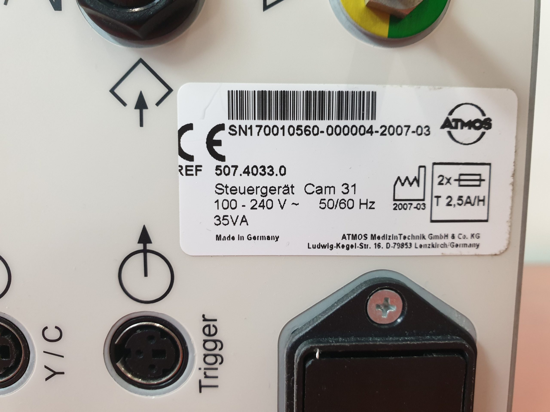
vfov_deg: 53.1
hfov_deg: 67.3
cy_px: 206
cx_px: 275
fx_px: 413
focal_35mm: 26
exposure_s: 1/33
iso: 250
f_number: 2.4
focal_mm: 4.3
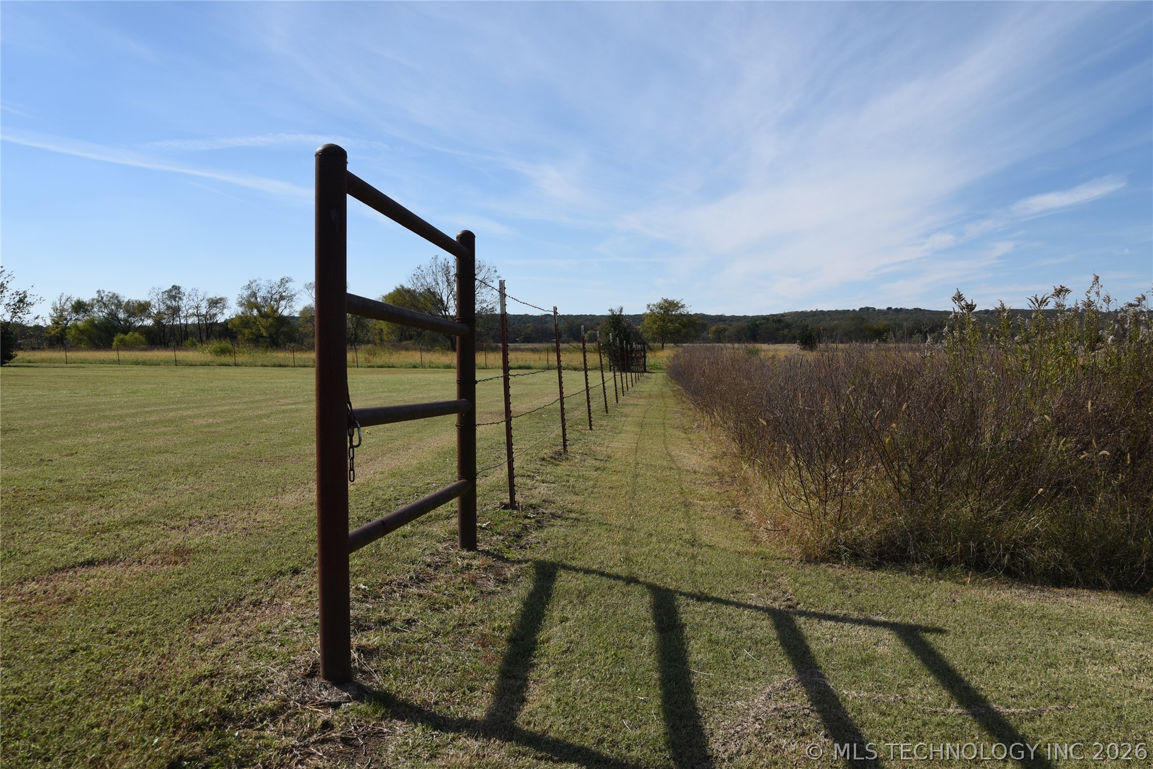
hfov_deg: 65.5
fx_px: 897
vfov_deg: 46.4
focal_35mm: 28
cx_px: 576
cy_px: 384
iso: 100
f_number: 9
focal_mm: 28
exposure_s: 1/320
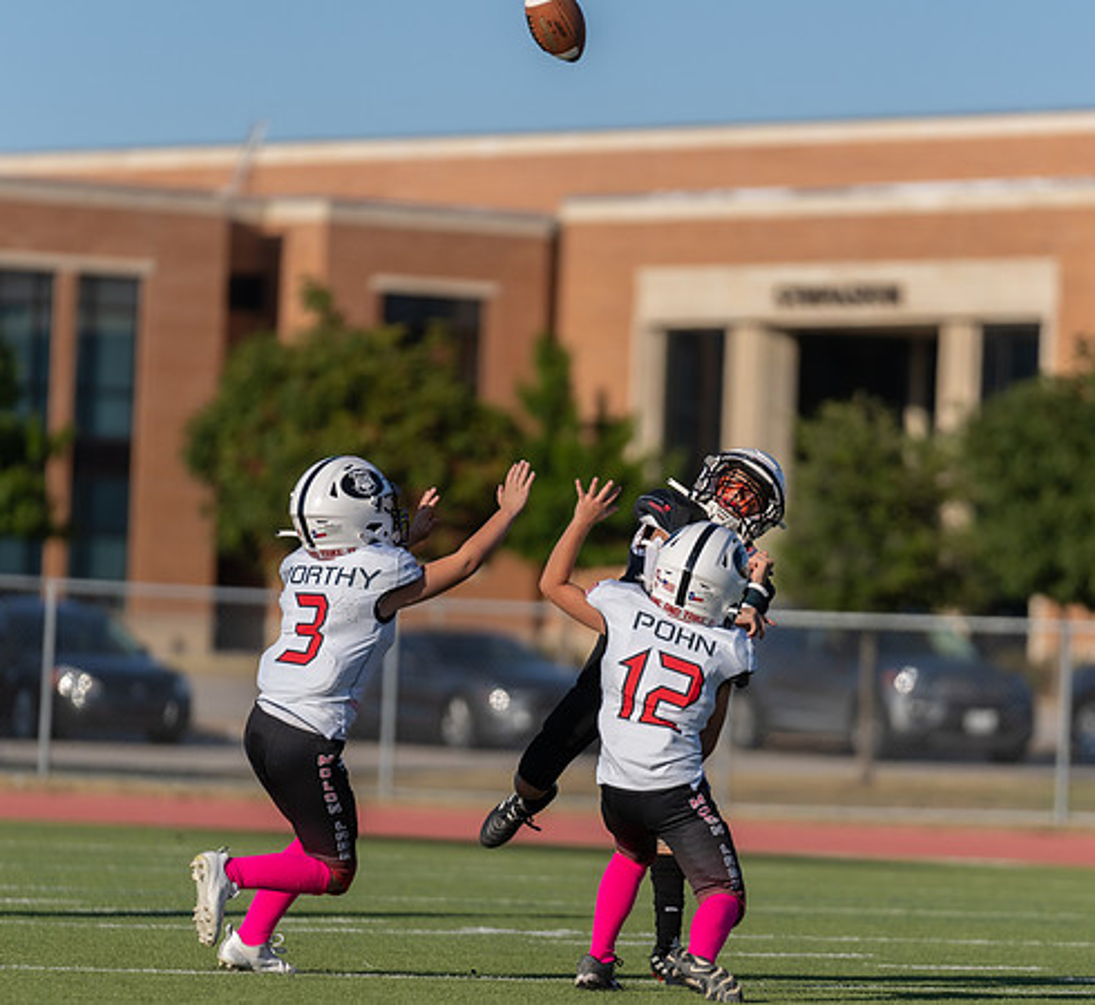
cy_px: 667
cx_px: 604
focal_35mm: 326
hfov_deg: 5.6
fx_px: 11185
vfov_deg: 5.1
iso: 100
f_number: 2.8
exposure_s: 1/2000
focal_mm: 200
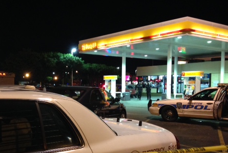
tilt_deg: -3.7
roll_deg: +0.1
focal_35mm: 47
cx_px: 84
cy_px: 101
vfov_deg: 28.5
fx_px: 298
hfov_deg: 41.6
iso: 250
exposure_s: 1/20
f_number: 2.4
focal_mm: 4.12
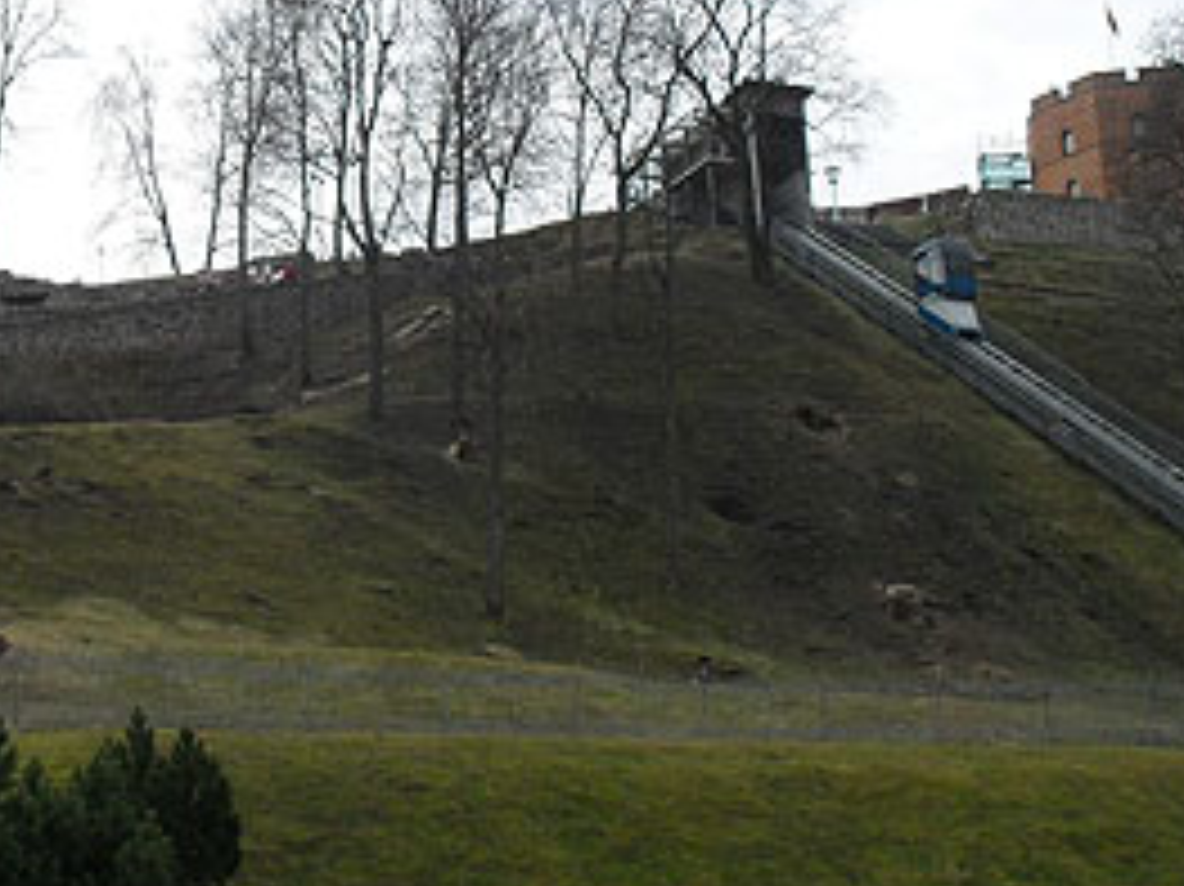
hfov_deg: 32.0
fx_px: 2051
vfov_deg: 24.4
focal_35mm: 60
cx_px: 419
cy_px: 409
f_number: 8.4
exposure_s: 1/180
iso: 100
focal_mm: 6.3
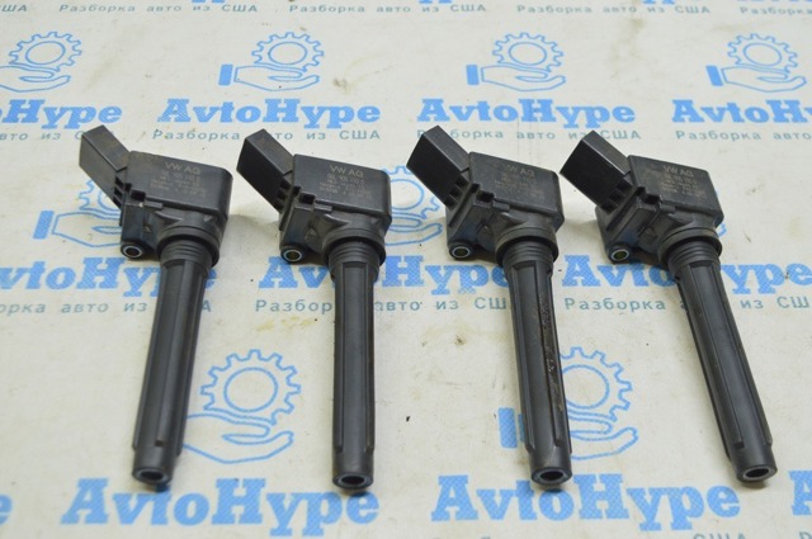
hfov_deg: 46.5
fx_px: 946
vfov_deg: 31.8
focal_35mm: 42
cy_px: 270
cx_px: 406
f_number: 5.6
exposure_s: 1/20
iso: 400
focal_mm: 28
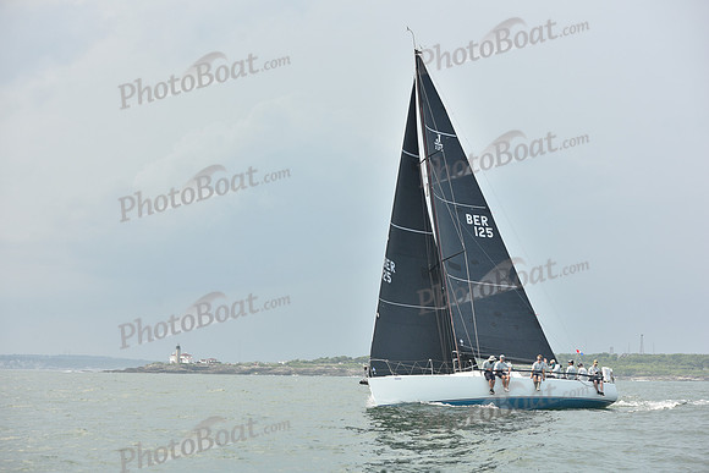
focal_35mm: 70
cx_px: 354
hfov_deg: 28.8
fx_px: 1379
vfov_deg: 19.5
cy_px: 236
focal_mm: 70
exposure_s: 1/800
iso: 250
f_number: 5.6
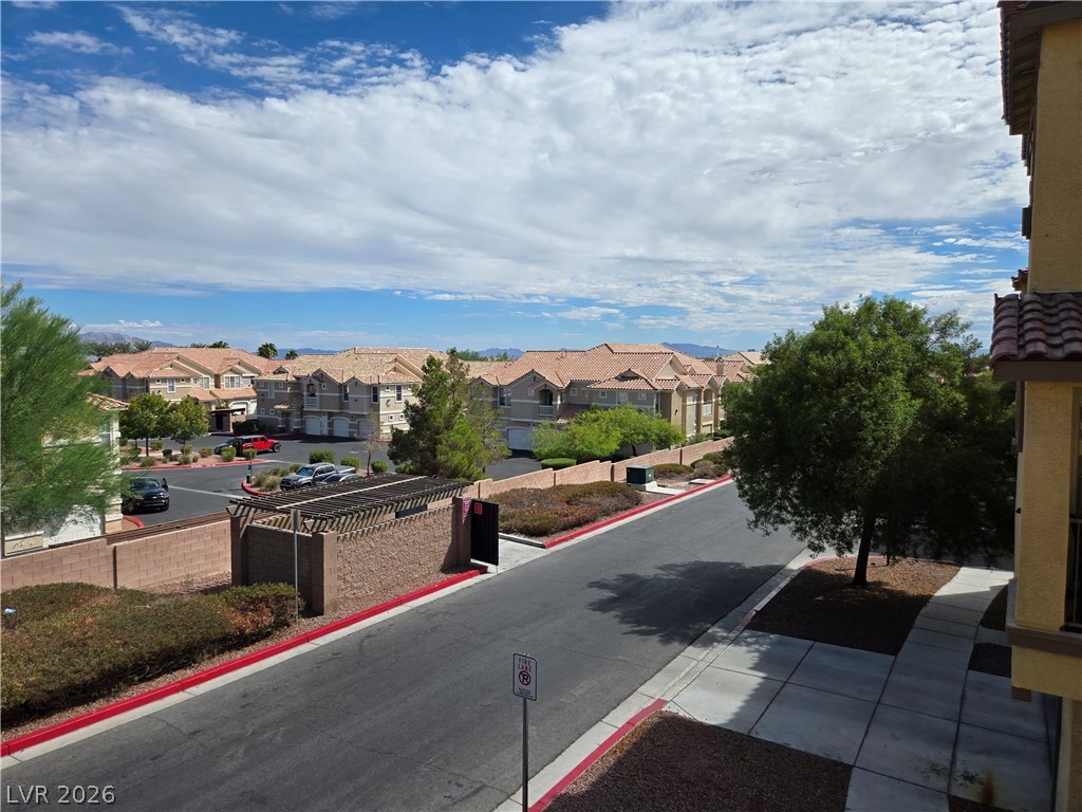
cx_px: 541
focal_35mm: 23
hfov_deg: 73.9
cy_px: 406
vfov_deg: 58.9
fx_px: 719
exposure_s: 1/2921
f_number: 1.8
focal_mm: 5.4
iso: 25
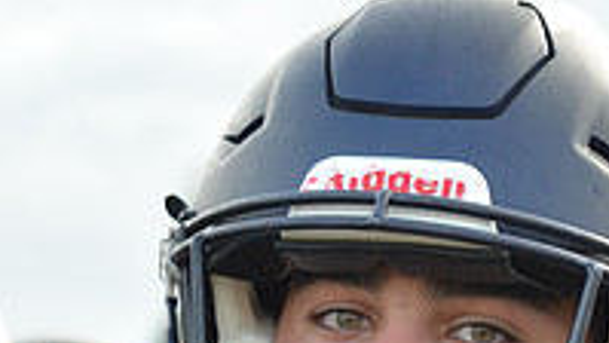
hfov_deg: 8.6
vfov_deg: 4.7
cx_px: 364
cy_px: 861
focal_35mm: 252
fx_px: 4062
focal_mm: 55
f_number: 5
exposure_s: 1/500
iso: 500
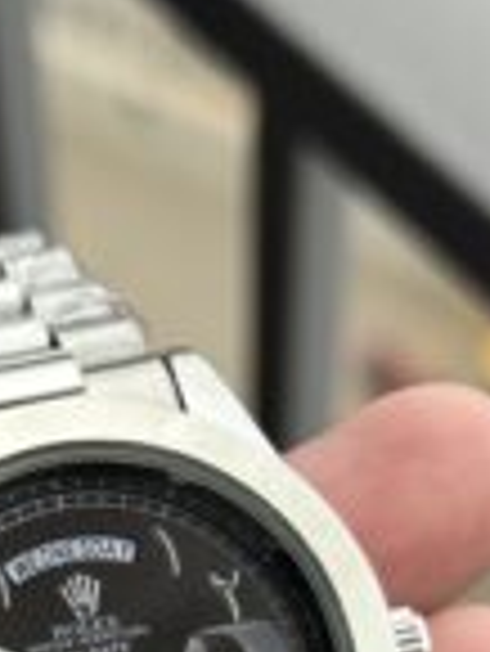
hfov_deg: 11.2
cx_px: 99
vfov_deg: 14.2
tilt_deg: -63.9
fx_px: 2488
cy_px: 890
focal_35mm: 132
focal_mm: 6.76
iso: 64
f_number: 1.78
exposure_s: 1/507
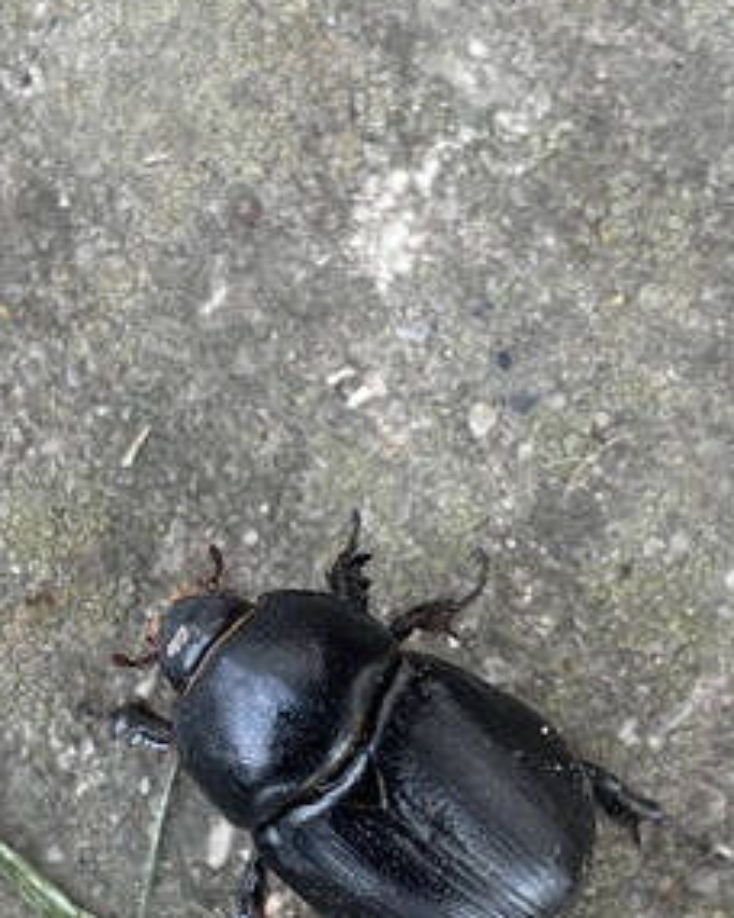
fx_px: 1548
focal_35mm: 57
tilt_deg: -83.7
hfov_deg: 26.7
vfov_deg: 32.5
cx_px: 332
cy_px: 673
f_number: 1.6
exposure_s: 1/233
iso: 32
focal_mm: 4.2
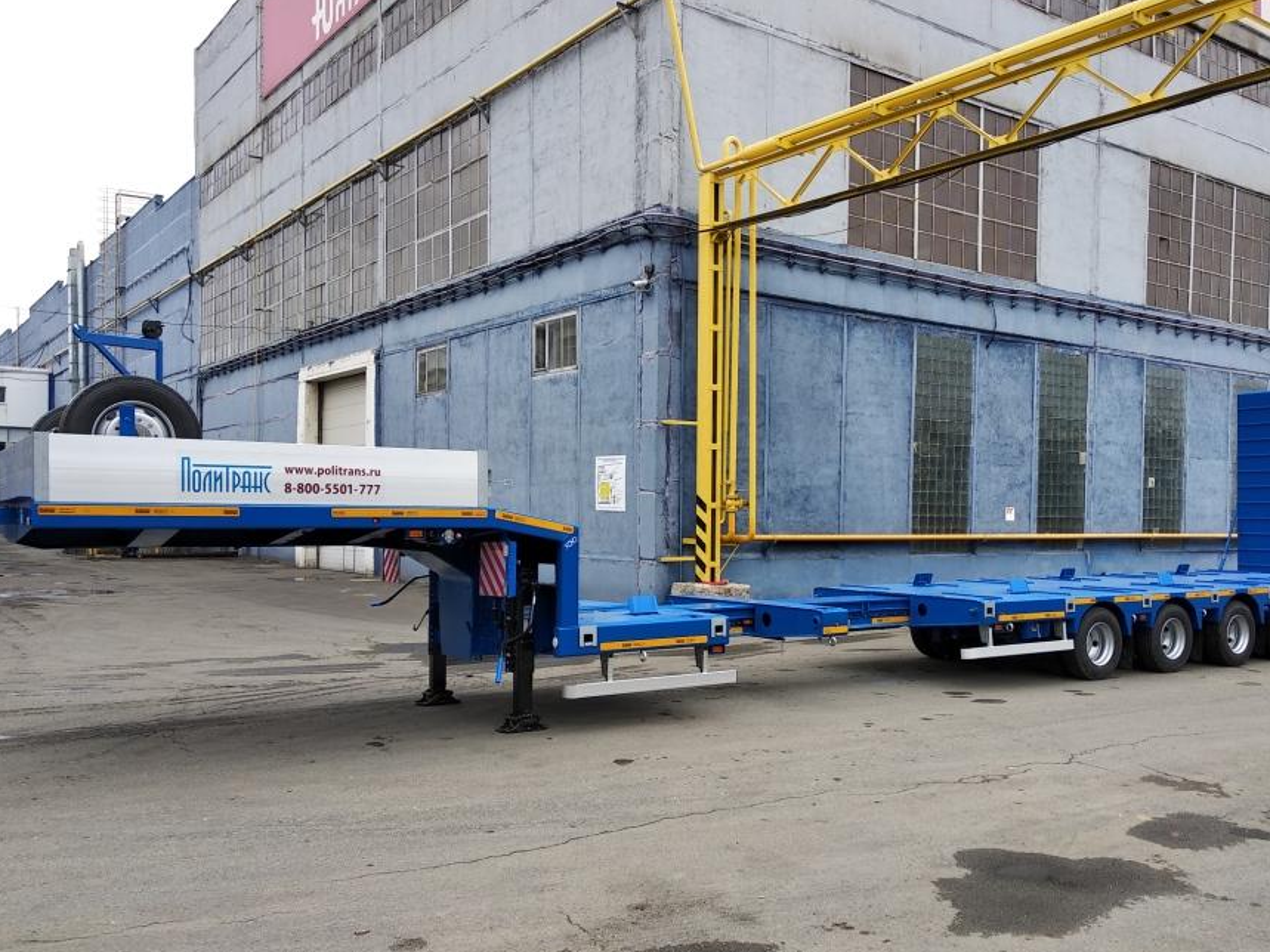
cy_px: 513
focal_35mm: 31
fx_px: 1137
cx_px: 705
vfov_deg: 45.4
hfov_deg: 58.2
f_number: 2.2
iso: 100
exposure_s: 1/278
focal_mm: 3.81
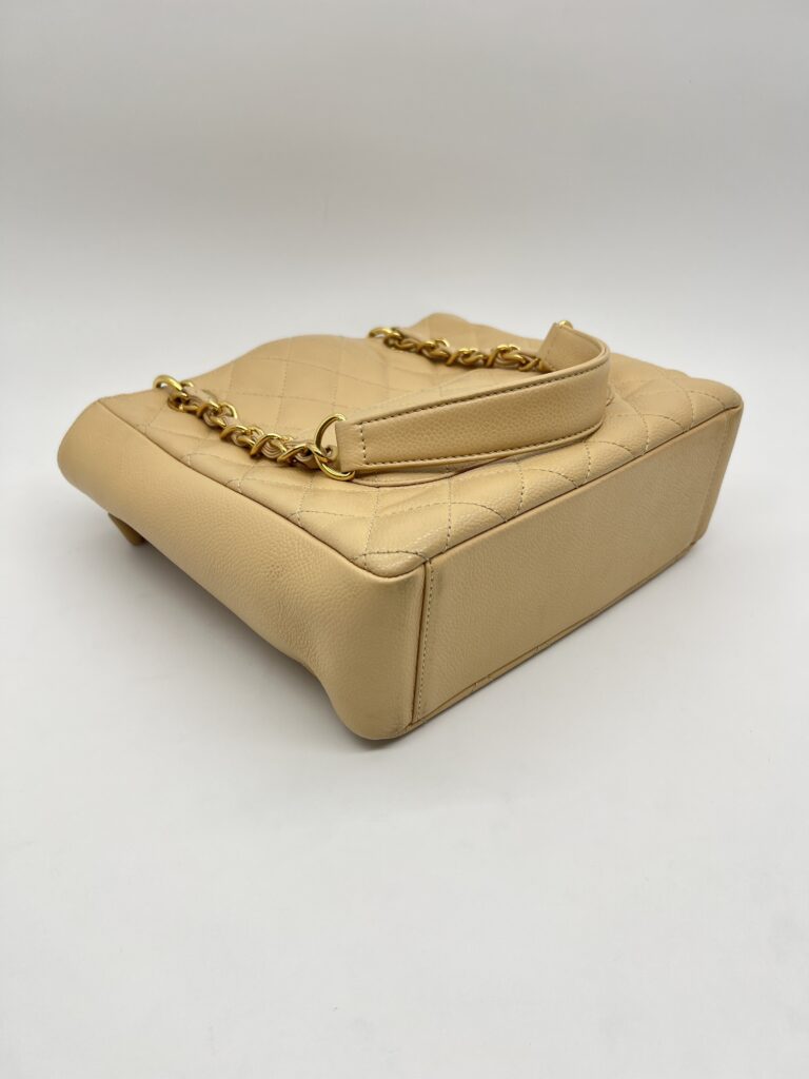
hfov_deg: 53.1
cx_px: 404
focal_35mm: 26
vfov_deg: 67.3
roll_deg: -2.6
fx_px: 810
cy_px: 540
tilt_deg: -32.5
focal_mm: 5.7
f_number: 1.5
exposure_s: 1/197
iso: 40
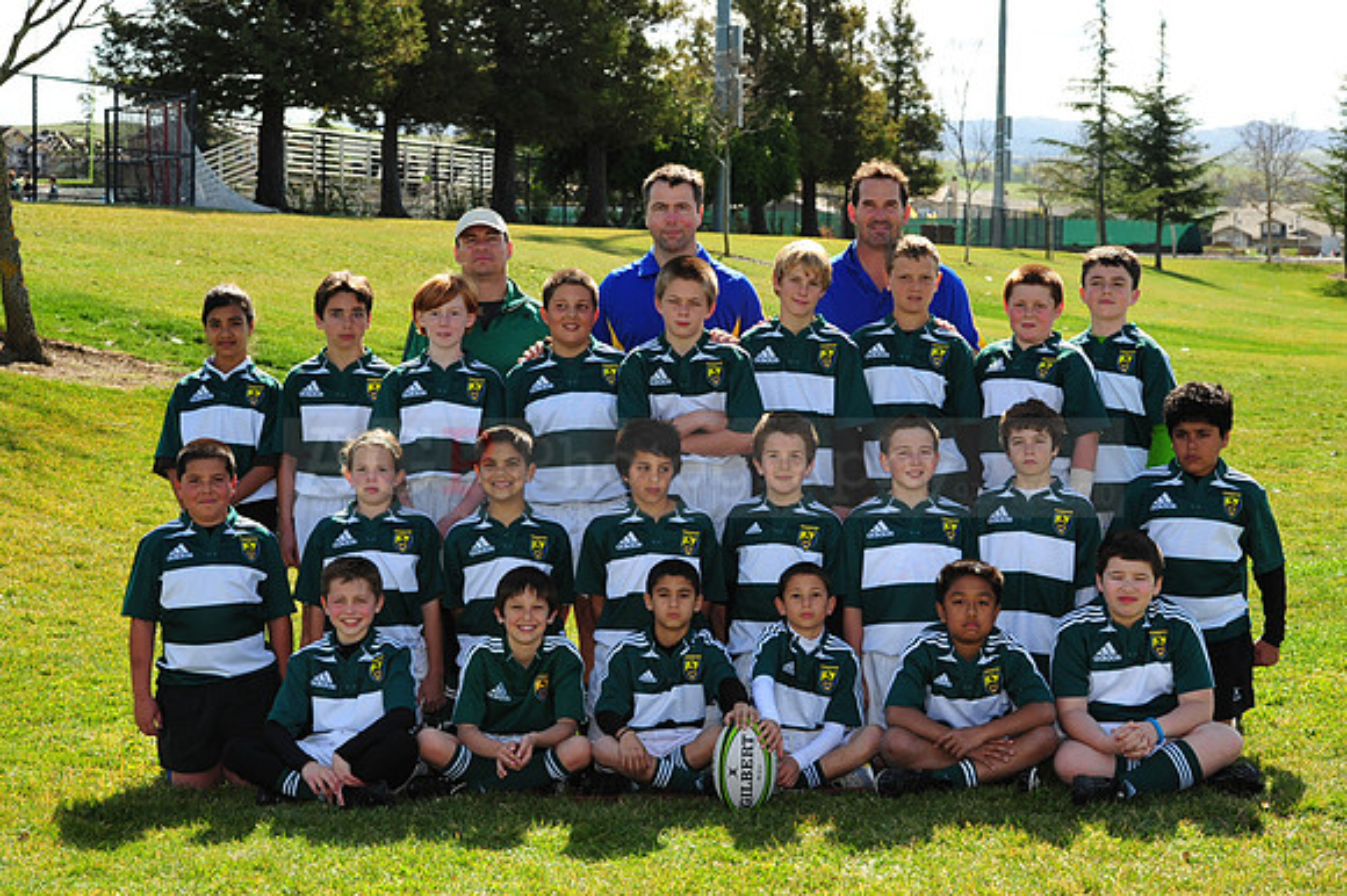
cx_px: 674
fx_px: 2618
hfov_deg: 28.9
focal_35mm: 70
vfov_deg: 19.4
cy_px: 448
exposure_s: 1/800
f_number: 8
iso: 800
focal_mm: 70
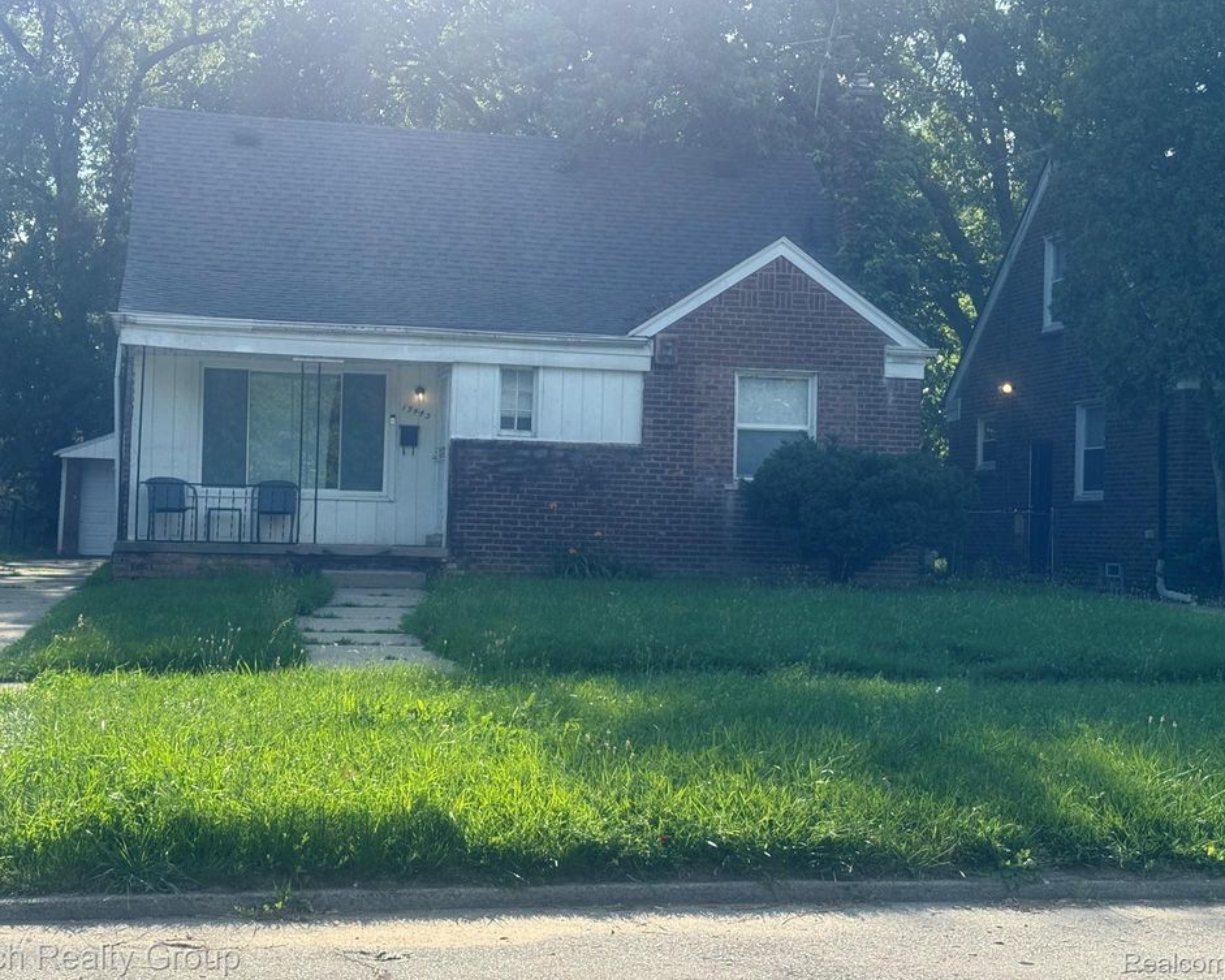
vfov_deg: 29.7
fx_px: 1849
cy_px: 482
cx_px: 585
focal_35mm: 51
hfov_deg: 36.6
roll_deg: -1.7
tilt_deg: +0.9
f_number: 1.78
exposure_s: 1/1724
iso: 64
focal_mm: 6.76
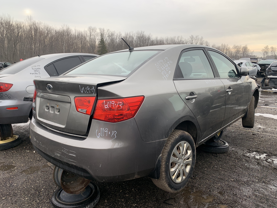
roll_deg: +1.4
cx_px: 138
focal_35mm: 26
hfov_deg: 67.3
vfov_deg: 53.1
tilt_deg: -11.5
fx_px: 208
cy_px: 104
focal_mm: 4.25
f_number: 1.8
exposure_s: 1/231
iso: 25
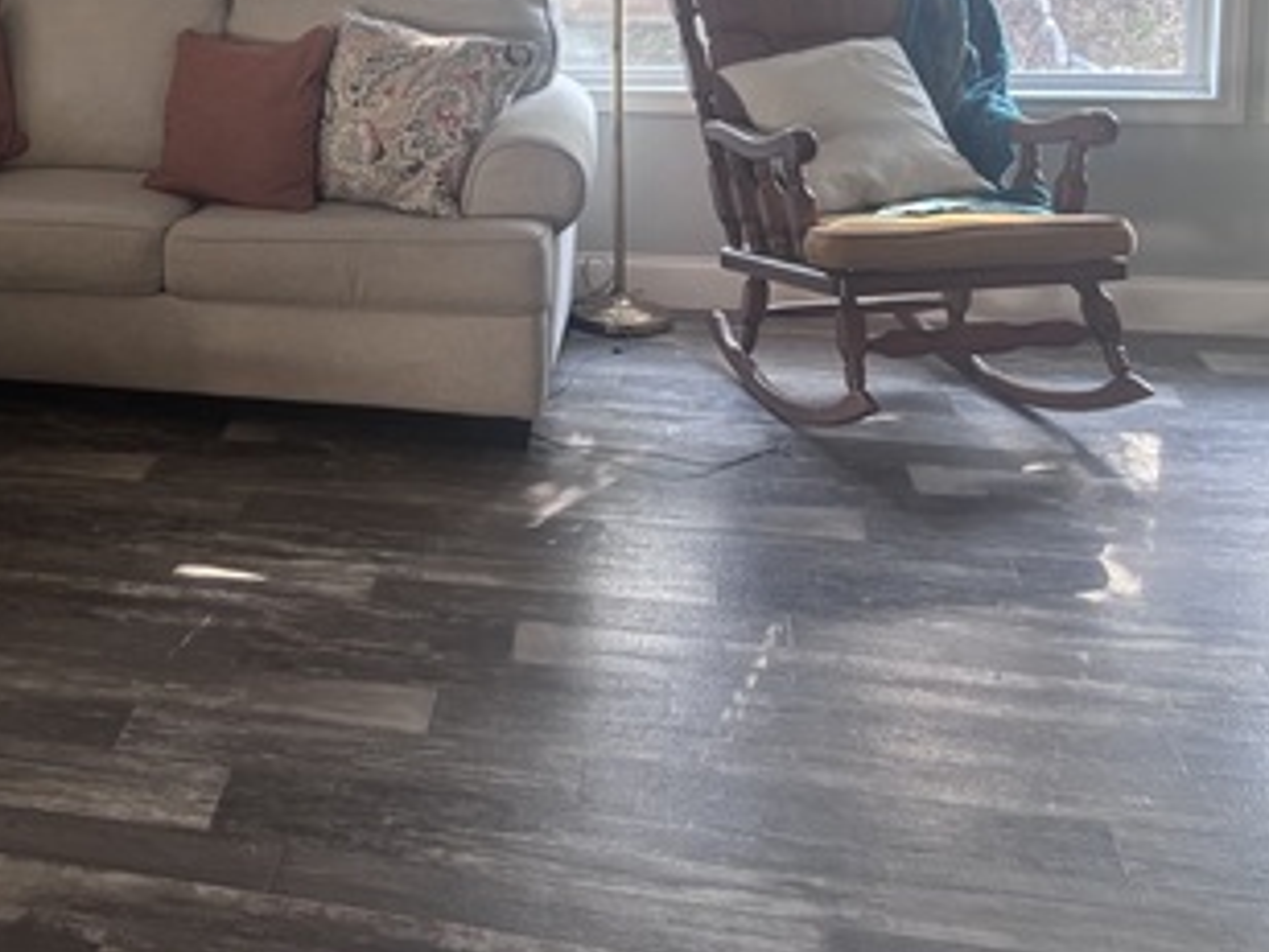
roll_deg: +2.6
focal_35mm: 54
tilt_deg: -8.1
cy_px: 33
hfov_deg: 32.4
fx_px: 1980
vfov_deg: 25.9
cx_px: -33
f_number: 1.6
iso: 160
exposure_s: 1/60
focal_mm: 5.96
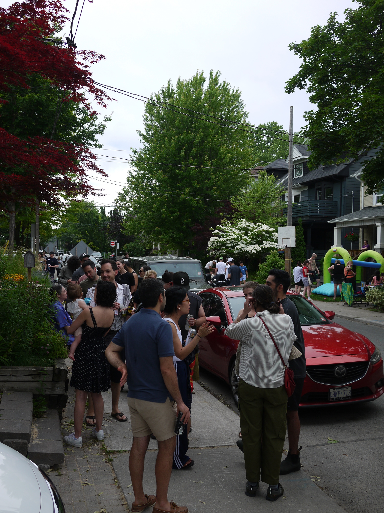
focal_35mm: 40
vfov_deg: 46.8
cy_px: 256
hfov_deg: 36.0
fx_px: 592
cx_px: 192
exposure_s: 1/400
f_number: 3.5
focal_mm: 20
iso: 100
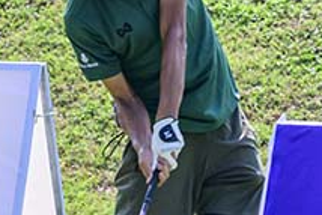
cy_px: 95
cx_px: 170
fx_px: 5218
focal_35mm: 583
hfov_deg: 3.5
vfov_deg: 2.4
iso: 1600
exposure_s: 1/10000
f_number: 3.5
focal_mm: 130
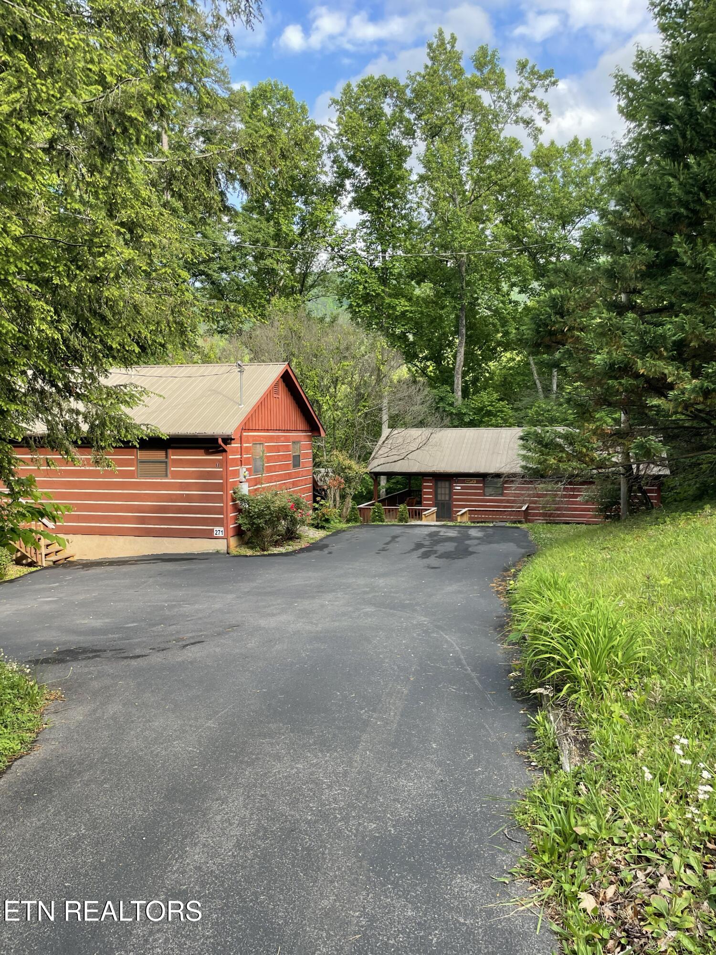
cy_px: 478
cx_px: 358
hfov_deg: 53.1
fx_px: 717
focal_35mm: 26
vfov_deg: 67.3
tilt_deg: -3.9
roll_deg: -0.1
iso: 32
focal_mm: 4.2
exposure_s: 1/329
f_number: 1.6
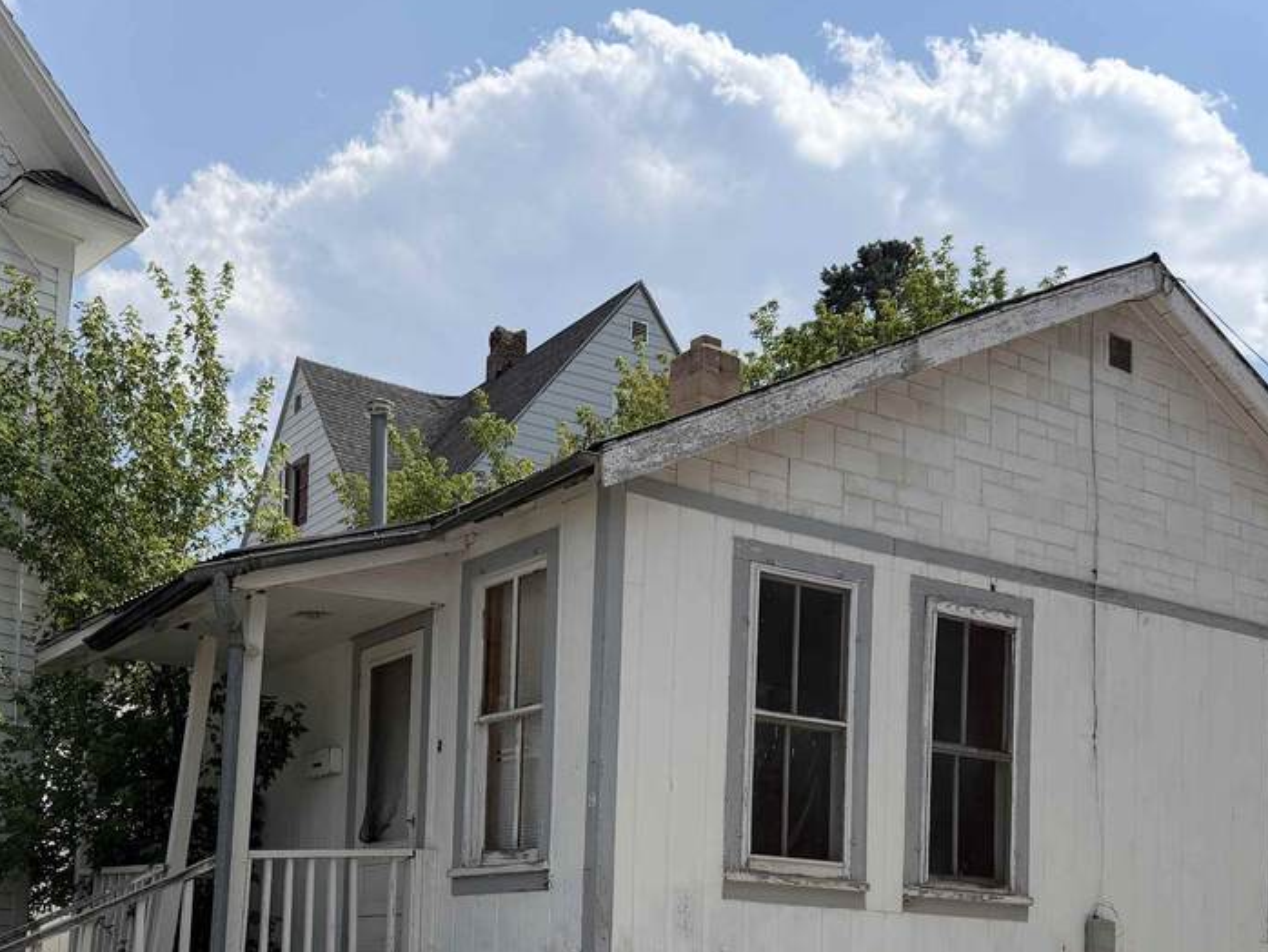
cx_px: 518
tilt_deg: +5.9
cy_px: 821
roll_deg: -2.0
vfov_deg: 31.6
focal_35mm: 44
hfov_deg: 42.8
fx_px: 1612
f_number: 1.78
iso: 100
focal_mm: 6.76
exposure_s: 1/8130
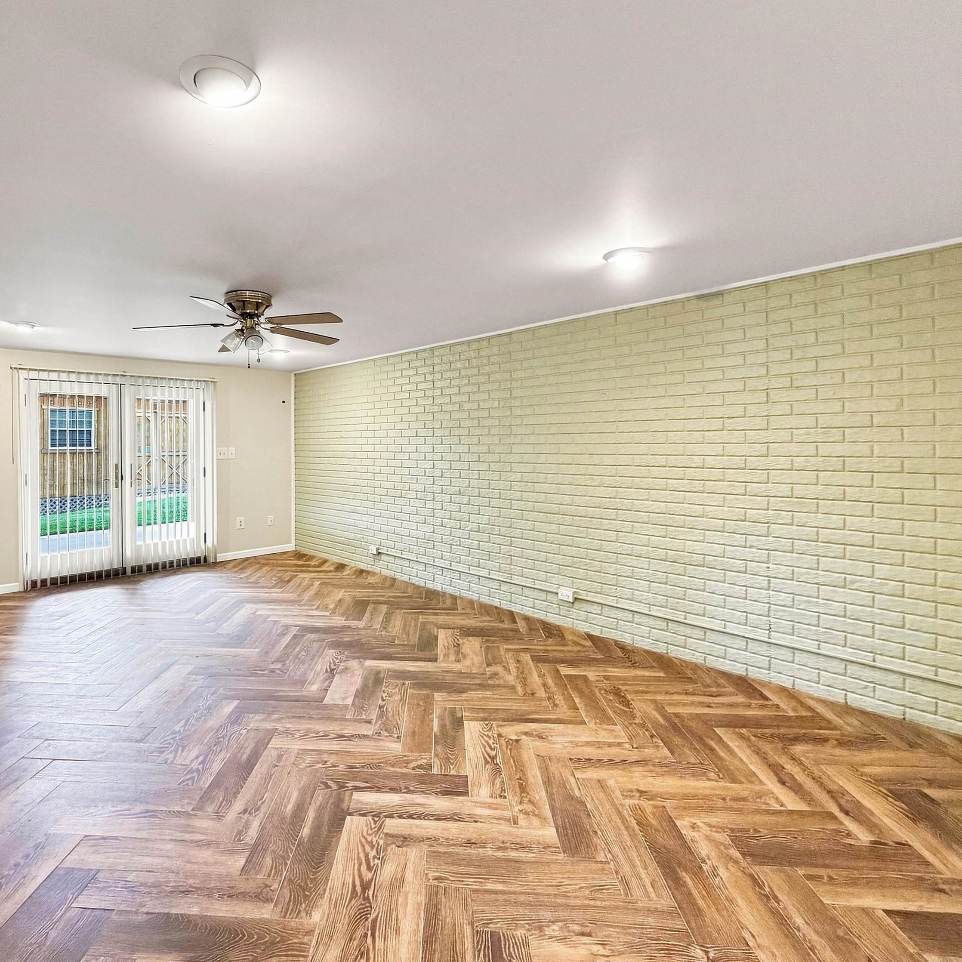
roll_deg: -0.5
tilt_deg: -3.4
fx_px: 535
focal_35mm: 17
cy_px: 471
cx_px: 407
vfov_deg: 84.0
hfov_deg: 83.4
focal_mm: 2.2
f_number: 2.2
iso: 320
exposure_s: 1/60
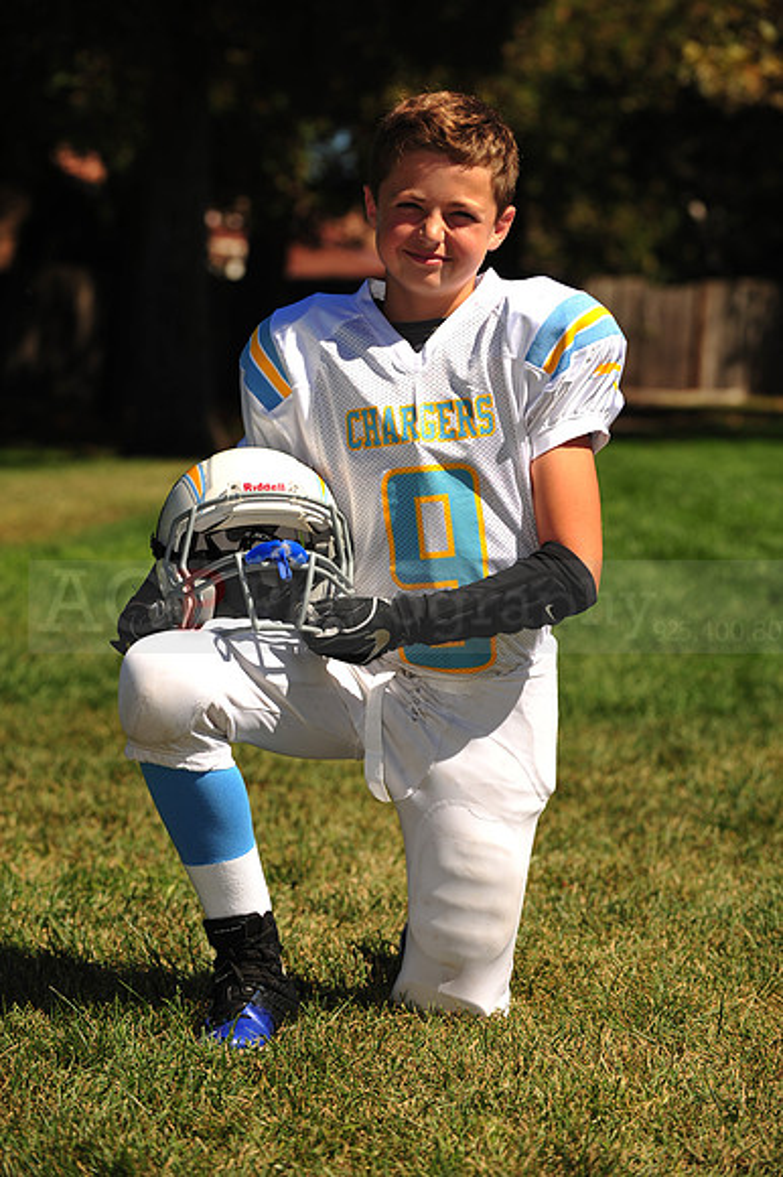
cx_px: 392
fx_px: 3789
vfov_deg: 17.7
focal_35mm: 116
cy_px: 588
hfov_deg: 11.8
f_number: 5
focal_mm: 116
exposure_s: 1/1000
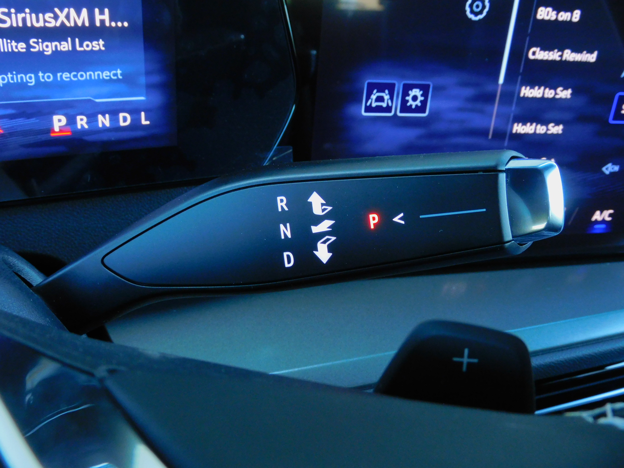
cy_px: 234
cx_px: 312
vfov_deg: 42.9
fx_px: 595
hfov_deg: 55.4
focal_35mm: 33
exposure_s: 1/30
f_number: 3.6
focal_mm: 5.9
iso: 320
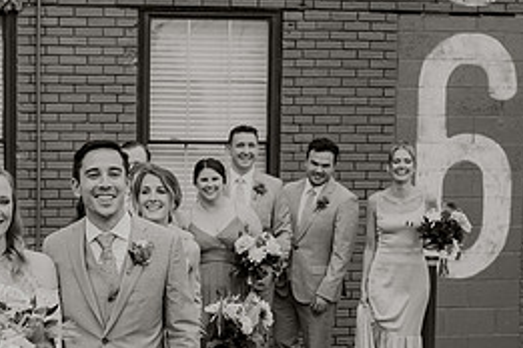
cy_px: 294
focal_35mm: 80
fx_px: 1162
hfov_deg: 24.3
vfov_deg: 16.9
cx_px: 8
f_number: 2.8
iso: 125
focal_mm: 36
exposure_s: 1/640
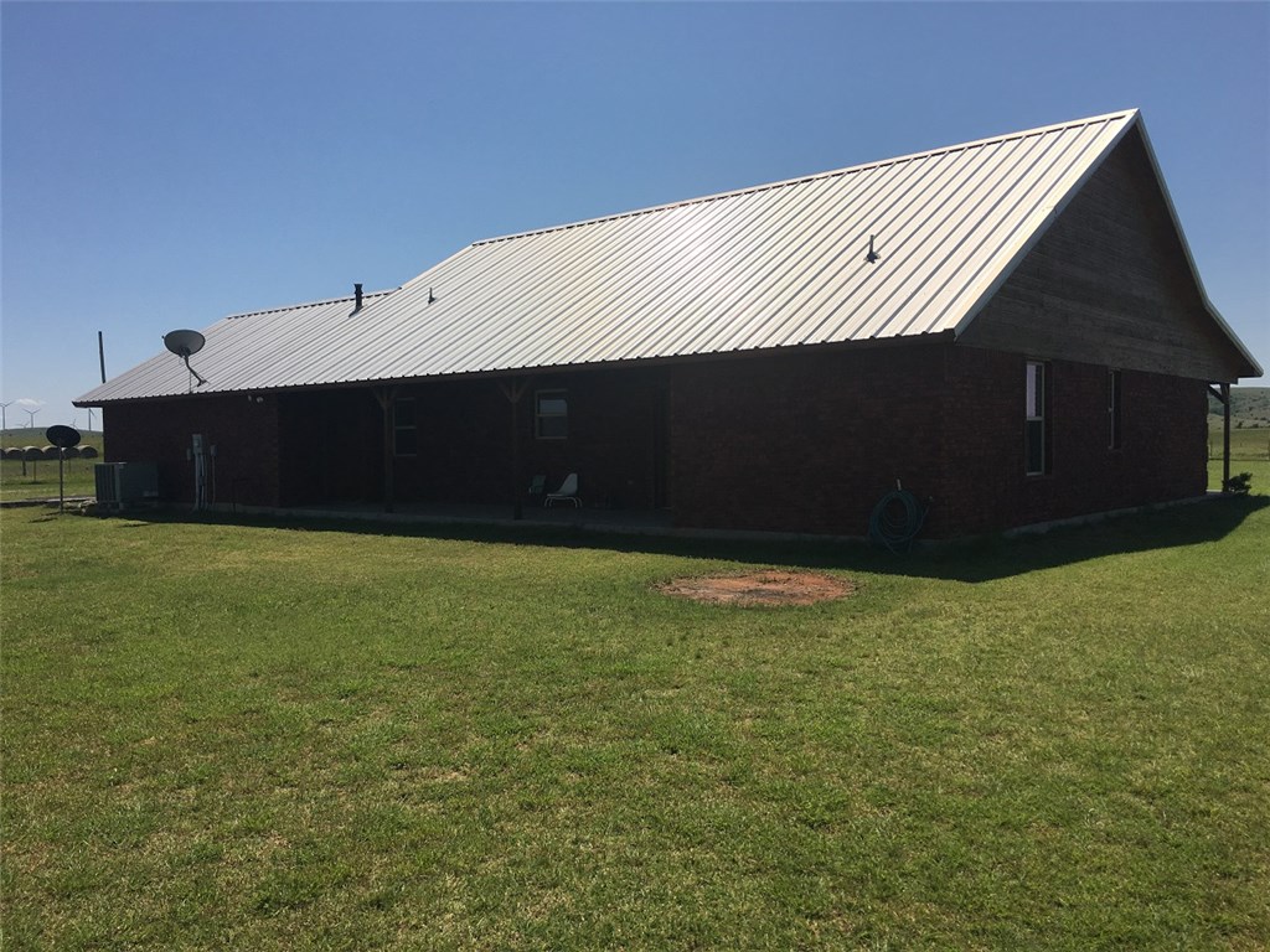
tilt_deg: -1.0
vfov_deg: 48.2
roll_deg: +0.6
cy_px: 476
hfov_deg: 61.7
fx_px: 1064
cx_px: 635
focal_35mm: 29
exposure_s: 1/4049
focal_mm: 4.15
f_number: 2.2
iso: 25
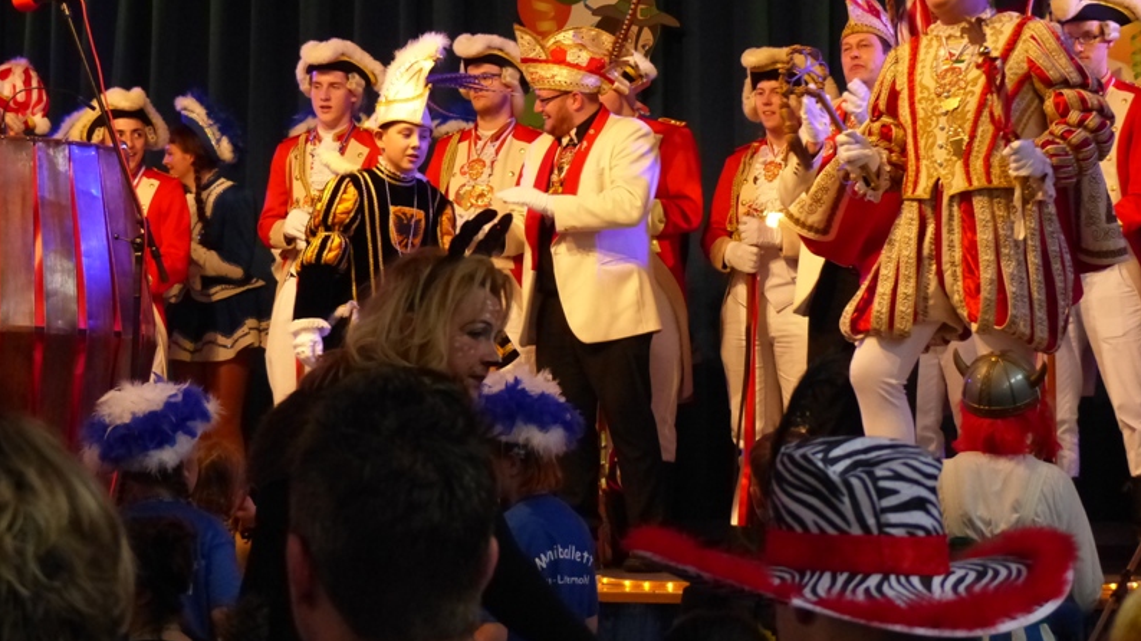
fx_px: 3387
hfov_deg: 19.1
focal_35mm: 112
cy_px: 253
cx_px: 572
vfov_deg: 10.8
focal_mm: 18.3
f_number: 2.8
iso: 800
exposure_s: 1/125
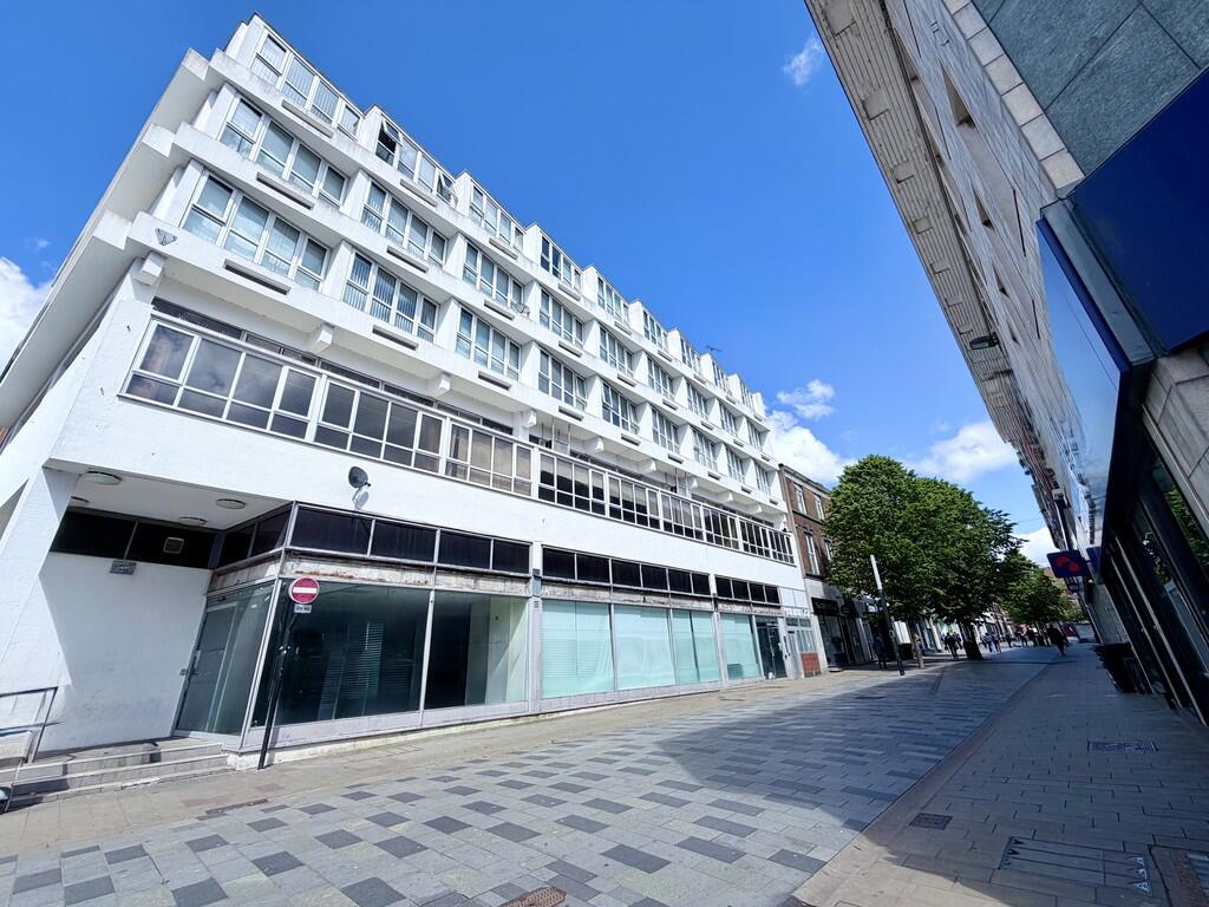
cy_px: 454
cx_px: 604
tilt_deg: +22.7
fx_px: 489
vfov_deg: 85.7
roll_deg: +2.9
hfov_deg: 102.1
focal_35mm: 14
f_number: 2.2
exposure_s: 1/820
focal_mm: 2.22
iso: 20
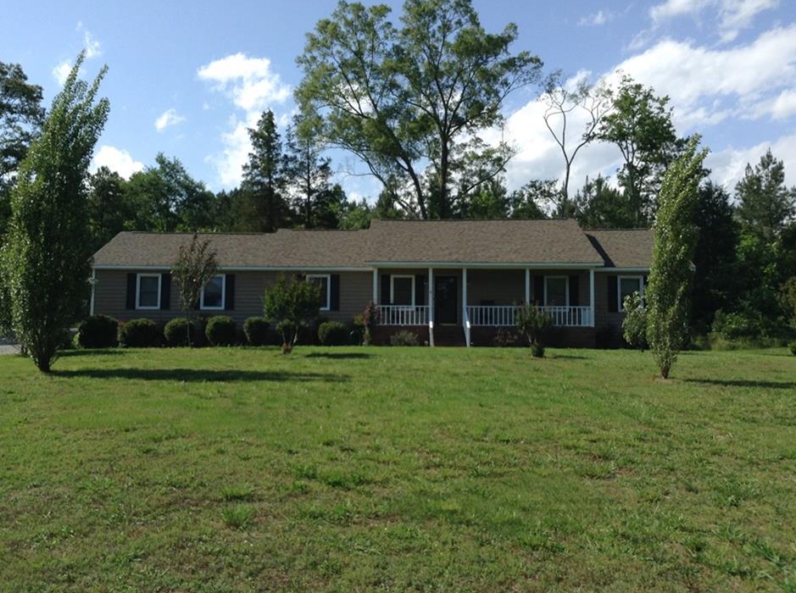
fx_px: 826
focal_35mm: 36
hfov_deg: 51.4
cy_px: 298
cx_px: 380
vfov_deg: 39.5
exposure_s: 1/1348
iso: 25
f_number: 2.4
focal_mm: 3.3
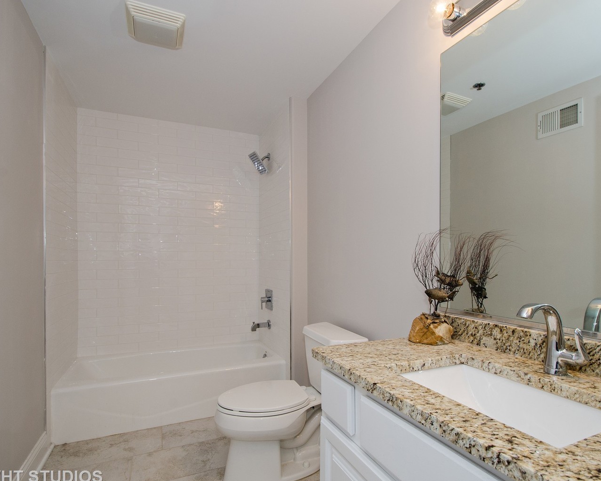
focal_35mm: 18
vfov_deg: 73.8
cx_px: 316
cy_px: 248
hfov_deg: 86.3
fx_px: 320
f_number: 9
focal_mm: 10
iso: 320
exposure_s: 1/30
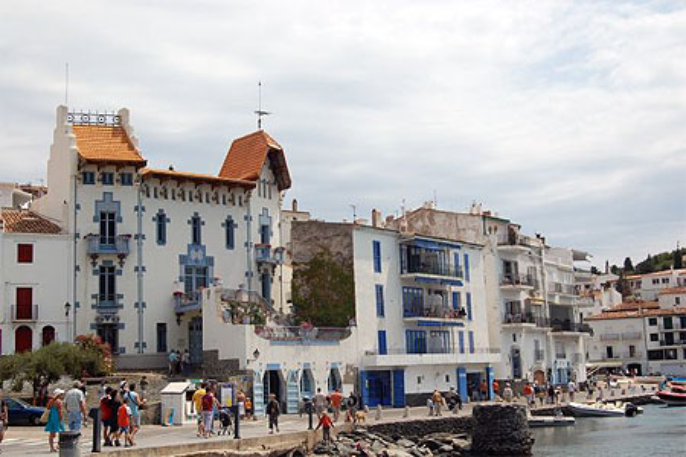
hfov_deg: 41.1
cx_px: 343
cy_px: 228
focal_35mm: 48
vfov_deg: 28.1
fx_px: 915
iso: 200
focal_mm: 32
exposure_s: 1/400
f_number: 11
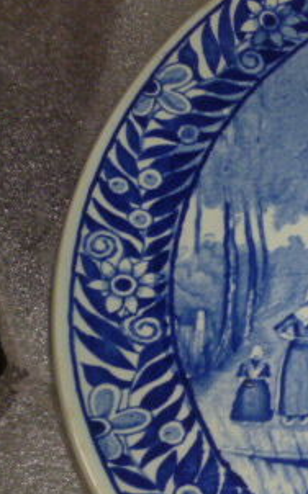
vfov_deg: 32.4
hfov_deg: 17.5
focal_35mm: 63
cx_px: 519
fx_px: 849
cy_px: 303
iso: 250
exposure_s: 1/8
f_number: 3.1
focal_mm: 5
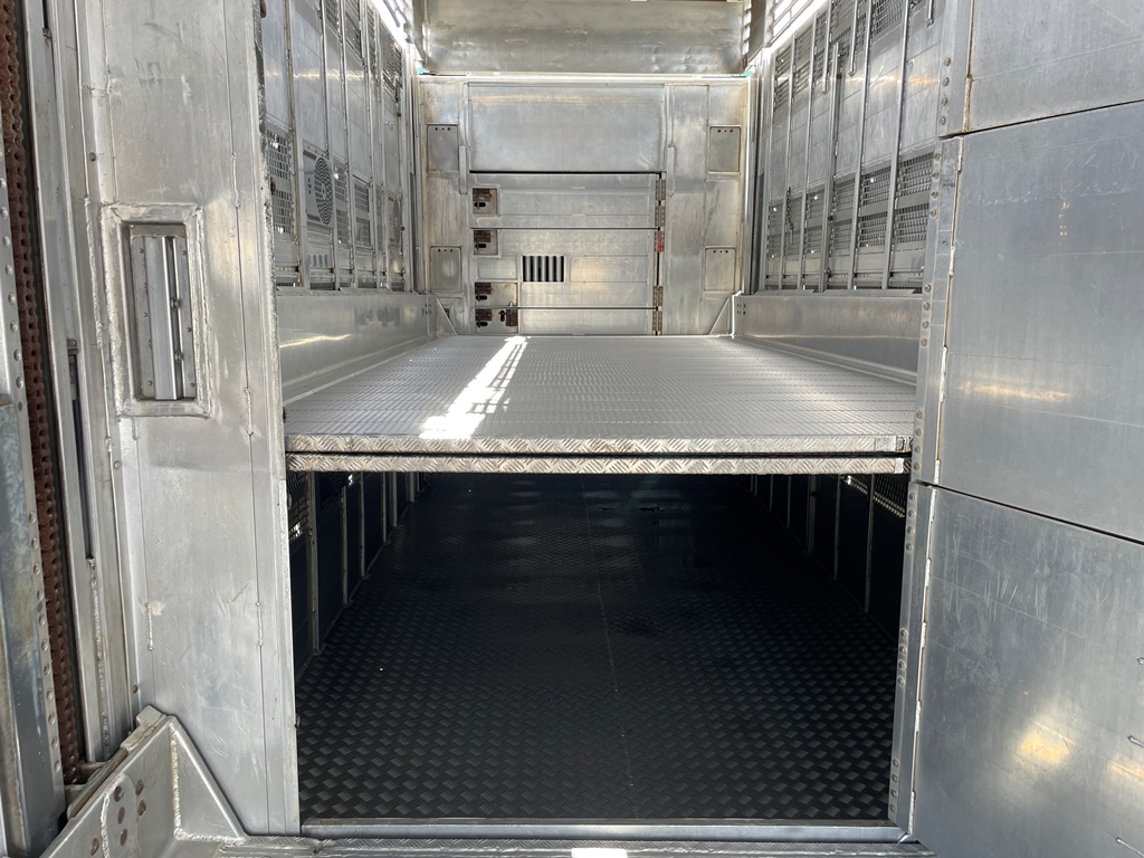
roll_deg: +0.8
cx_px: 572
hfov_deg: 67.3
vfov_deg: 53.1
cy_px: 429
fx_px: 859
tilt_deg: -10.0
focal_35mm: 26
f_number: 1.6
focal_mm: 4.2
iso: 50
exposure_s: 1/121
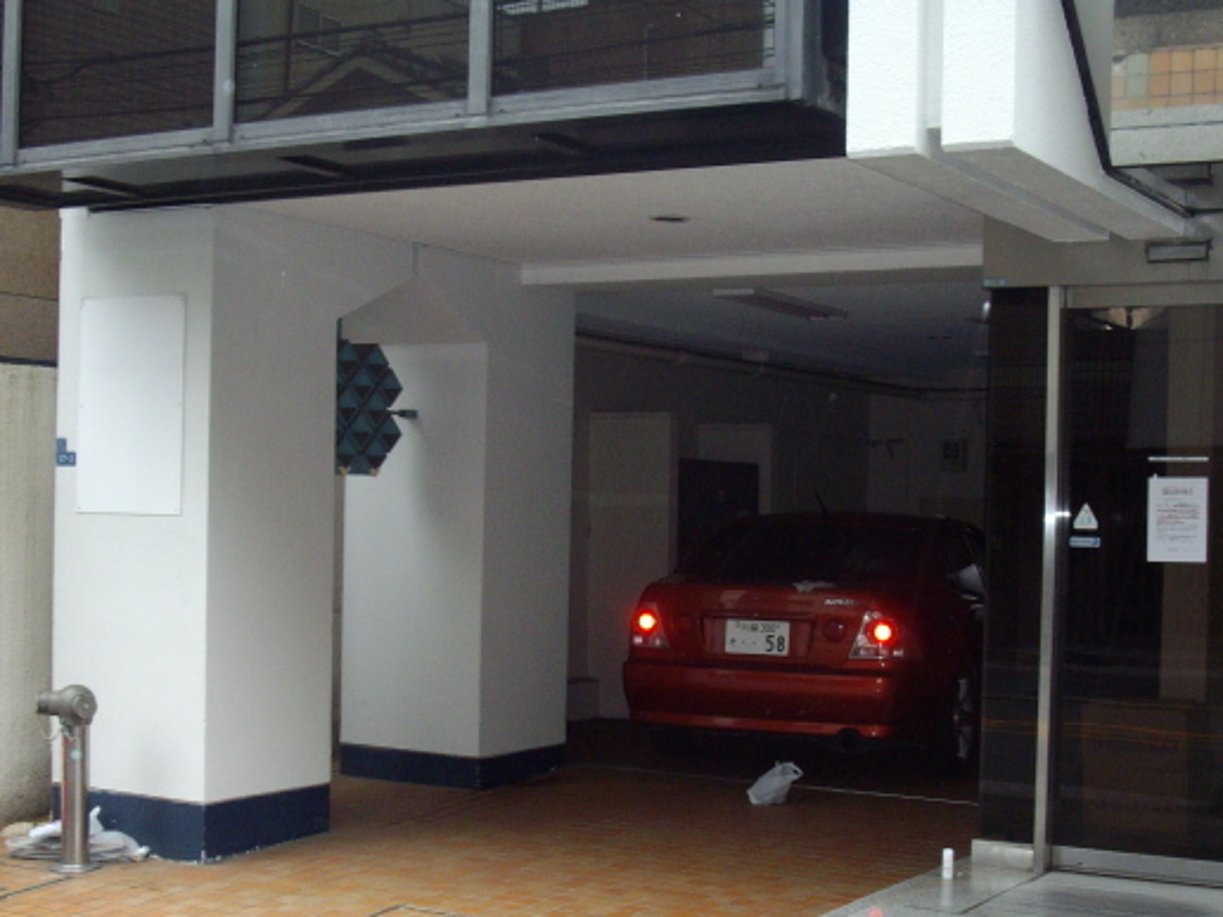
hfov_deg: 33.8
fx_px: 2014
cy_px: 538
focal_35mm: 57
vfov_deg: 25.6
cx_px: 642
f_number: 3.1
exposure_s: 1/50
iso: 219
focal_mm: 7.6
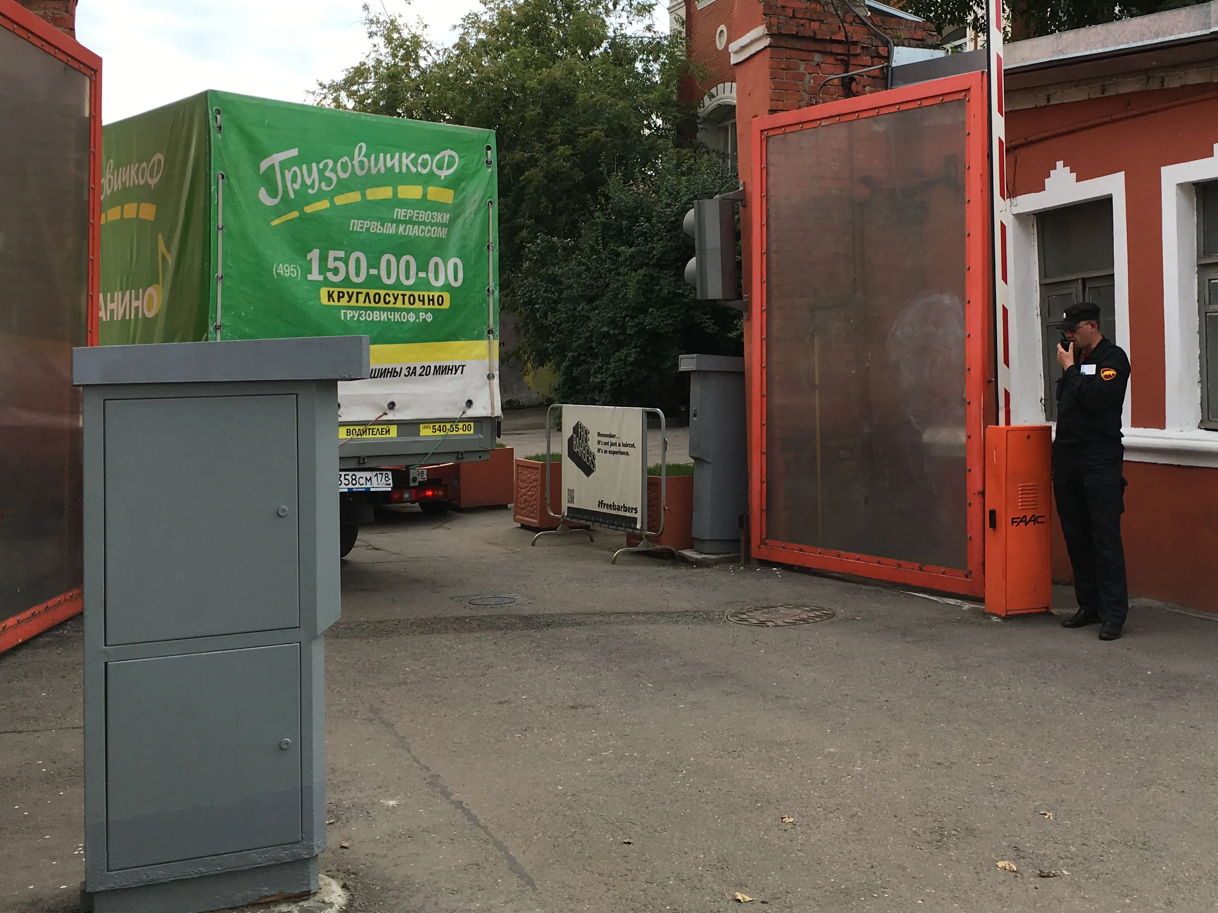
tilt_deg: +1.3
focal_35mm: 40
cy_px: 339
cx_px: 732
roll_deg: +0.8
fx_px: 1407
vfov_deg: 35.7
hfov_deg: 46.5
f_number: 2.2
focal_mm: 4.15
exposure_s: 1/538
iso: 25
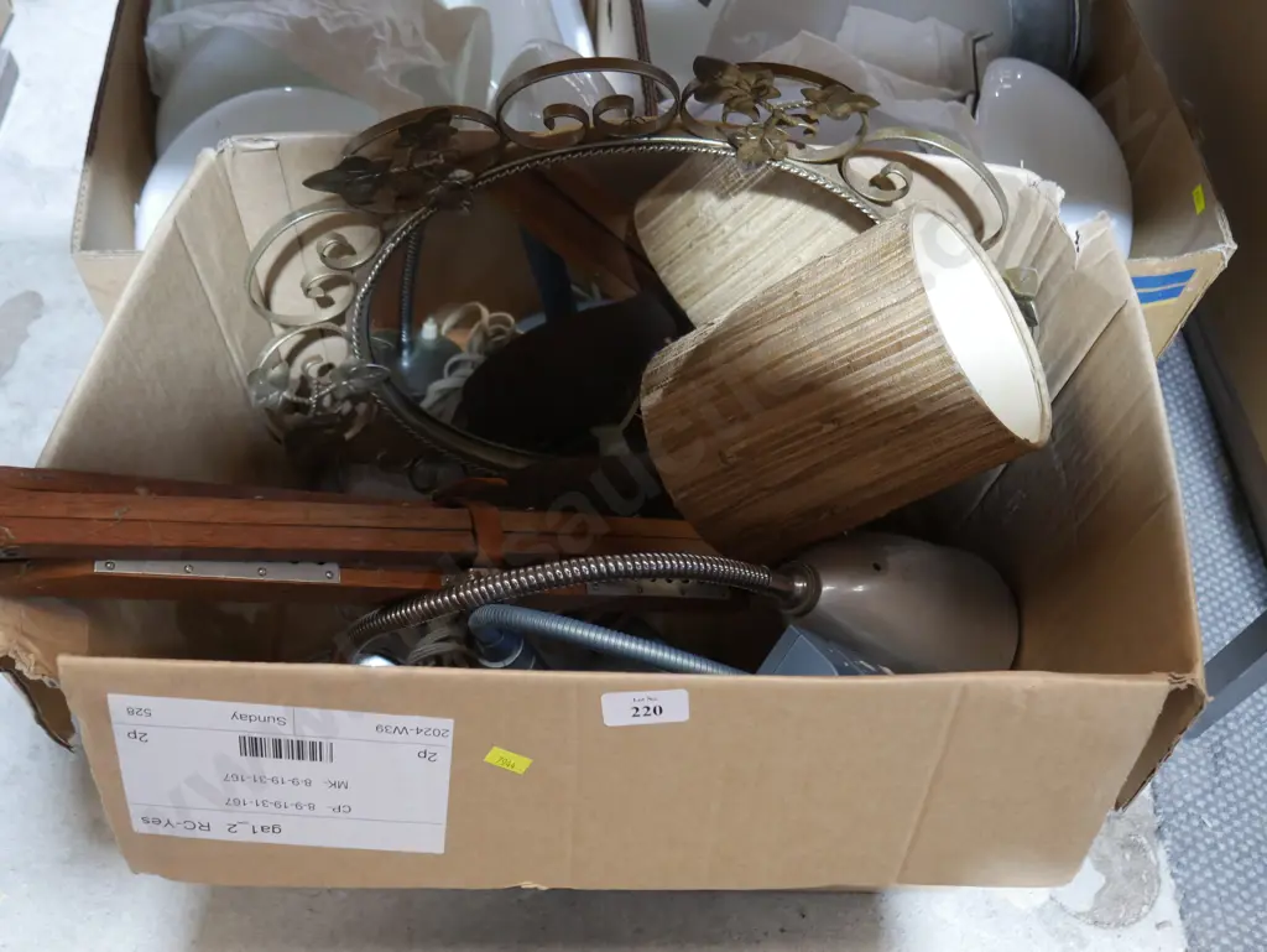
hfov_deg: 56.8
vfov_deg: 44.2
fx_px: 1172
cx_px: 634
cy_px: 476
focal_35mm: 32
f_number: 3.6
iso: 1250
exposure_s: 1/60
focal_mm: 16
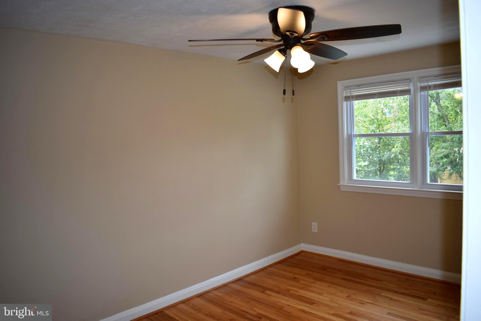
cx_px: 240
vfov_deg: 47.9
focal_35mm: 27
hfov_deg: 67.4
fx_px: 361
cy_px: 160
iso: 100
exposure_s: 1/100
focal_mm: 18
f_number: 3.5
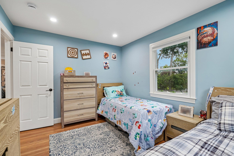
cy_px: 78
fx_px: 104
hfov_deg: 96.7
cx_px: 117
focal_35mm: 16
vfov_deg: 73.7
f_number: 8
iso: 400
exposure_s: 1/40
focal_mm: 16
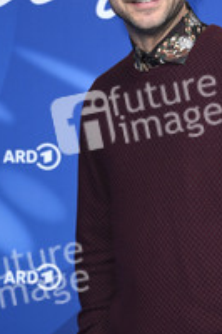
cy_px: 199
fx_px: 1705
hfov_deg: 7.4
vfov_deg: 11.2
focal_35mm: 184
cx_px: 185
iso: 1250
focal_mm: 92
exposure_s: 1/250
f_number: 5.6
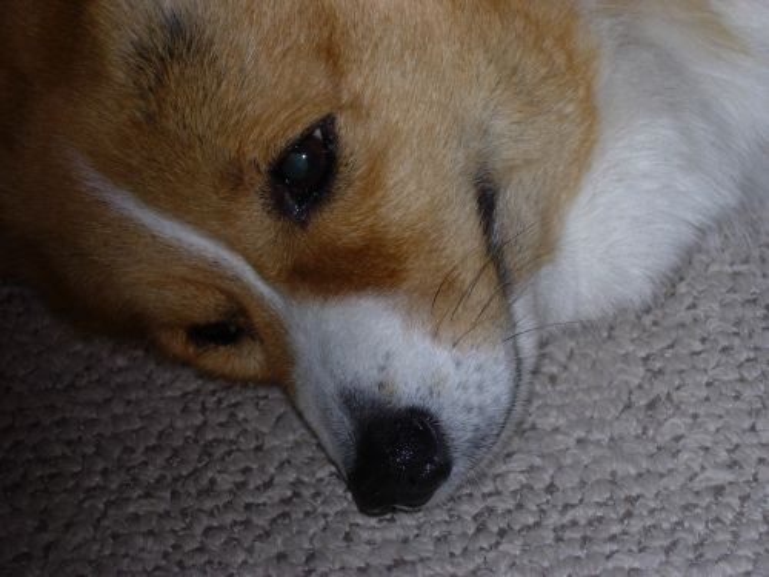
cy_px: 288
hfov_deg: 17.4
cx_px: 384
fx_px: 2510
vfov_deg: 13.1
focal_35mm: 113
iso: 79
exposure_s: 1/64
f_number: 4.9
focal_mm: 23.4
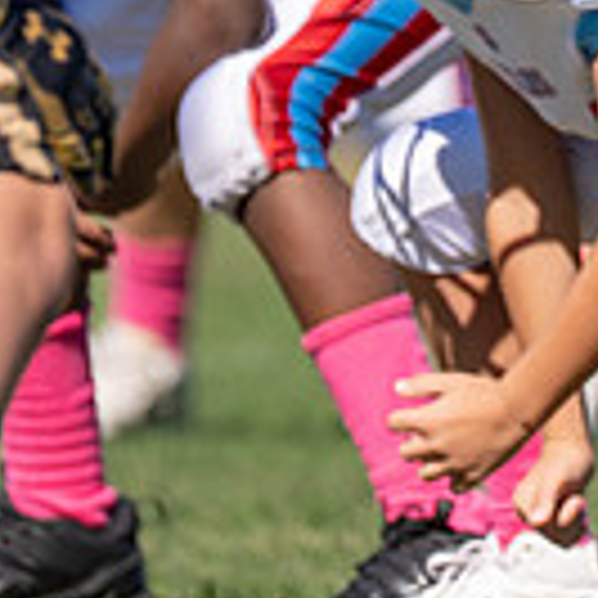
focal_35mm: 1364
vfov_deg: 1.3
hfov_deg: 1.3
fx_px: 26659
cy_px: -351
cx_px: 846
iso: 100
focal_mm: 200
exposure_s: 1/2500
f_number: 2.8
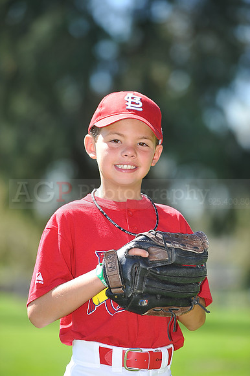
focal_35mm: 200
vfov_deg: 10.3
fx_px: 2086
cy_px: 188
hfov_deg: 6.9
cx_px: 125
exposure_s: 1/400
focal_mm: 200
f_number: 4.5
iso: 200
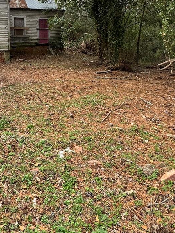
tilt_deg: +0.1
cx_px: 31
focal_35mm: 31
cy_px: 37
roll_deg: +0.7
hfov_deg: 43.0
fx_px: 209
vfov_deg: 53.3
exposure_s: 1/840
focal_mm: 2.22
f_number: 2.2
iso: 50
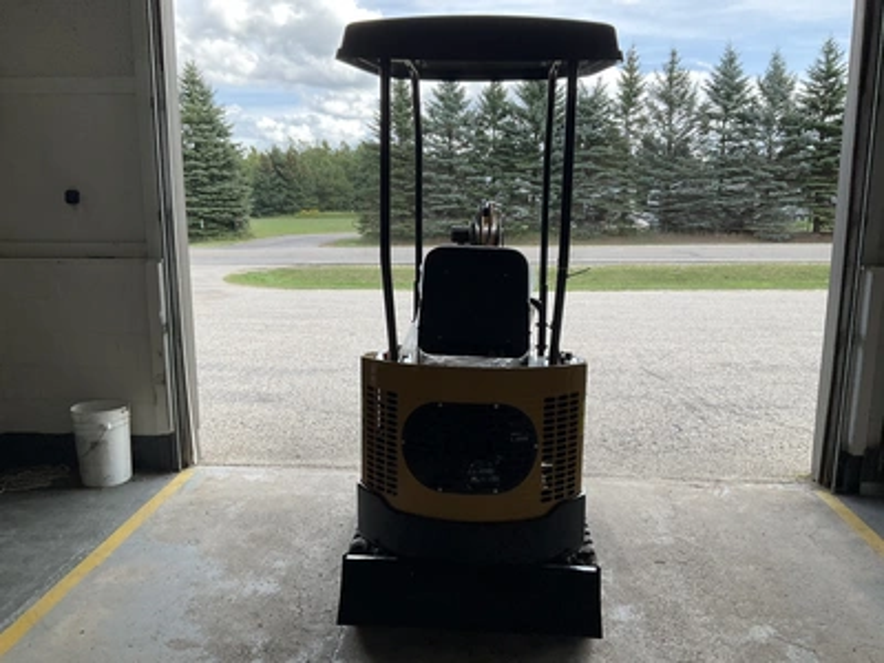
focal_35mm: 29
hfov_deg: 61.7
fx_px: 741
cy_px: 332
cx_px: 442
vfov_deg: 48.2
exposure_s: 1/362
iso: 25
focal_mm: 3
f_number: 1.8
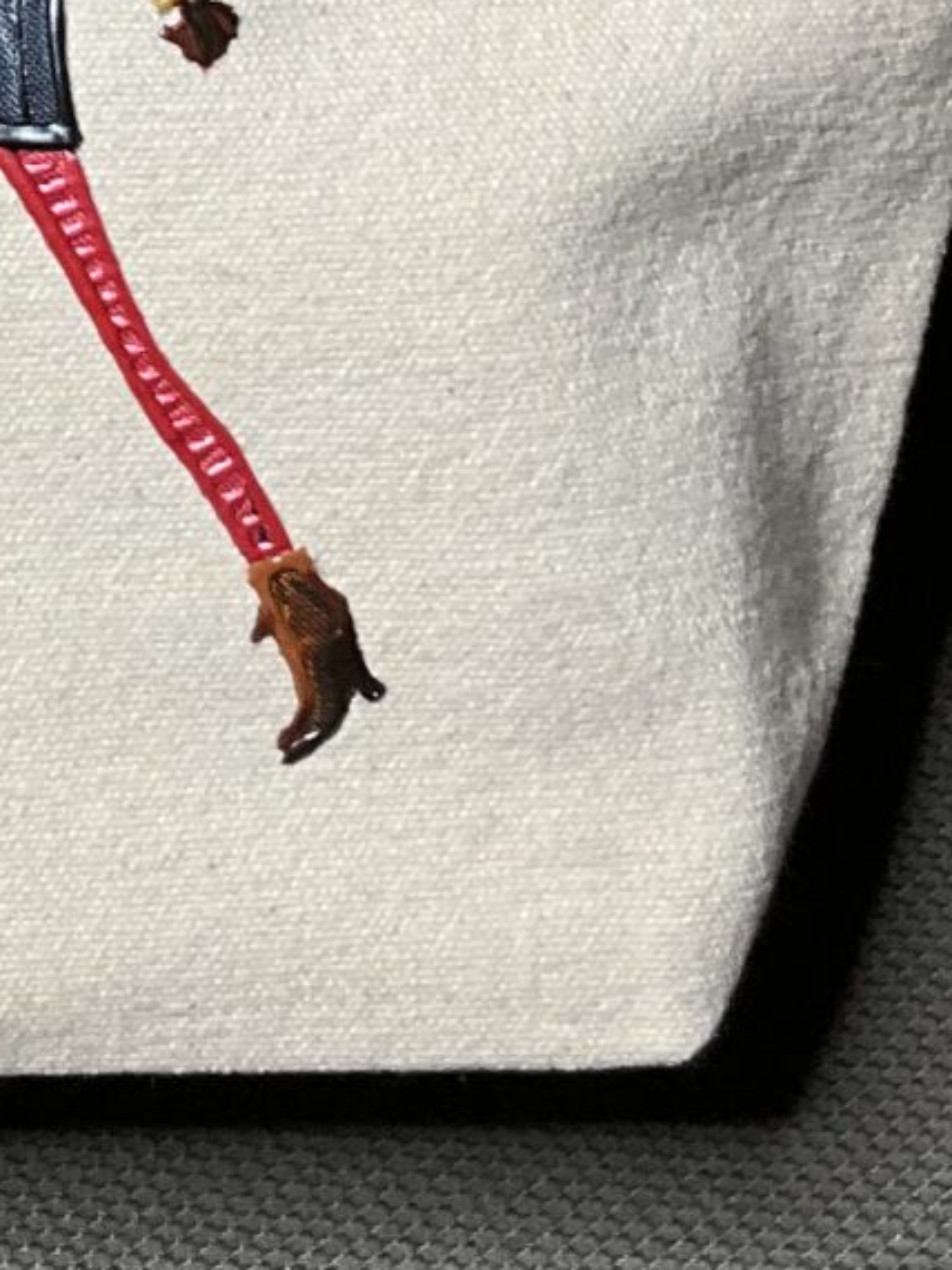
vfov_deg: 14.8
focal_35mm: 130
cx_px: -383
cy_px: -173
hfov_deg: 11.0
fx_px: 4769
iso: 40
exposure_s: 1/50
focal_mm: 3
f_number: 1.8
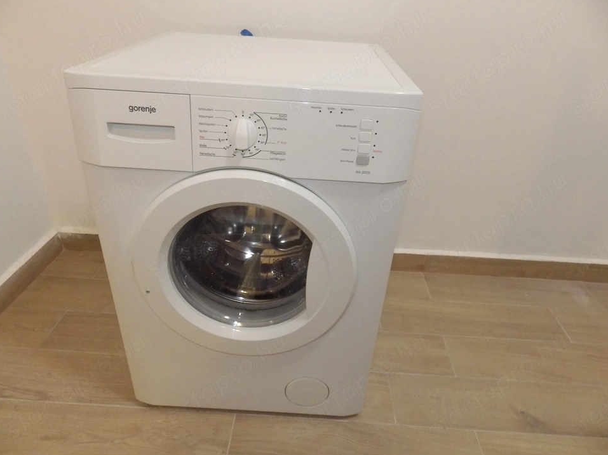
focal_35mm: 23
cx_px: 300
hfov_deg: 73.9
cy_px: 235
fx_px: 404
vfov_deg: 58.8
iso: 640
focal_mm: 4
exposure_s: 1/20
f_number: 3.1
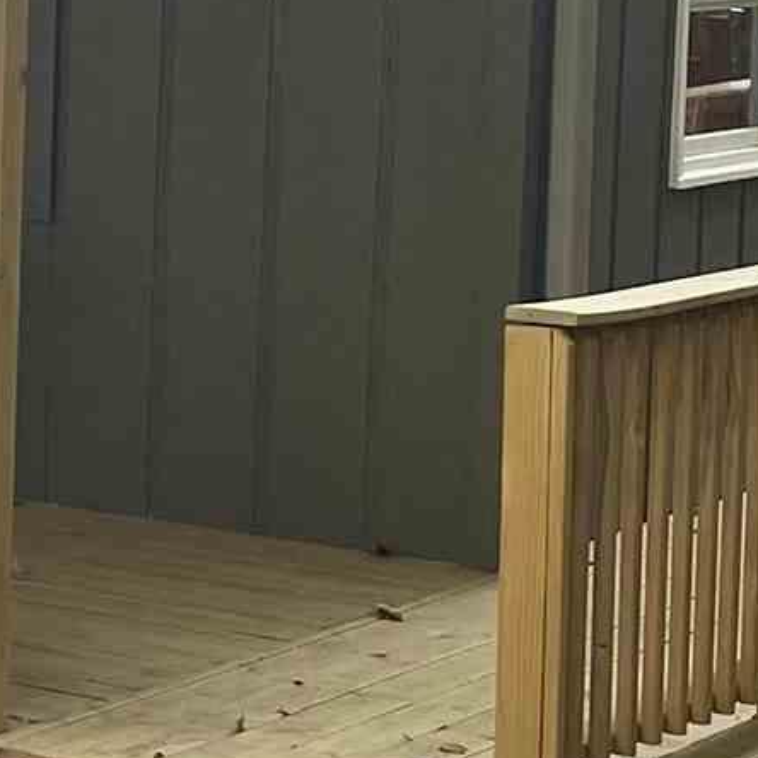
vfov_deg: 10.9
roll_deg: -1.1
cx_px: -720
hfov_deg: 10.2
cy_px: 126
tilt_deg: -5.1
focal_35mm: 159
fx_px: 3939
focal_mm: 5.1
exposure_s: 1/121
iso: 40
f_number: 1.6
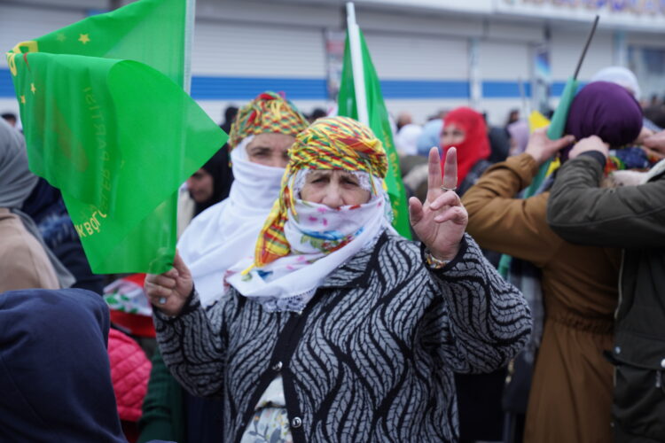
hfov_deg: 28.8
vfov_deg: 19.5
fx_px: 1293
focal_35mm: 70
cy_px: 222
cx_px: 332
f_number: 5
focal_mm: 70
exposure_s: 1/800
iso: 160
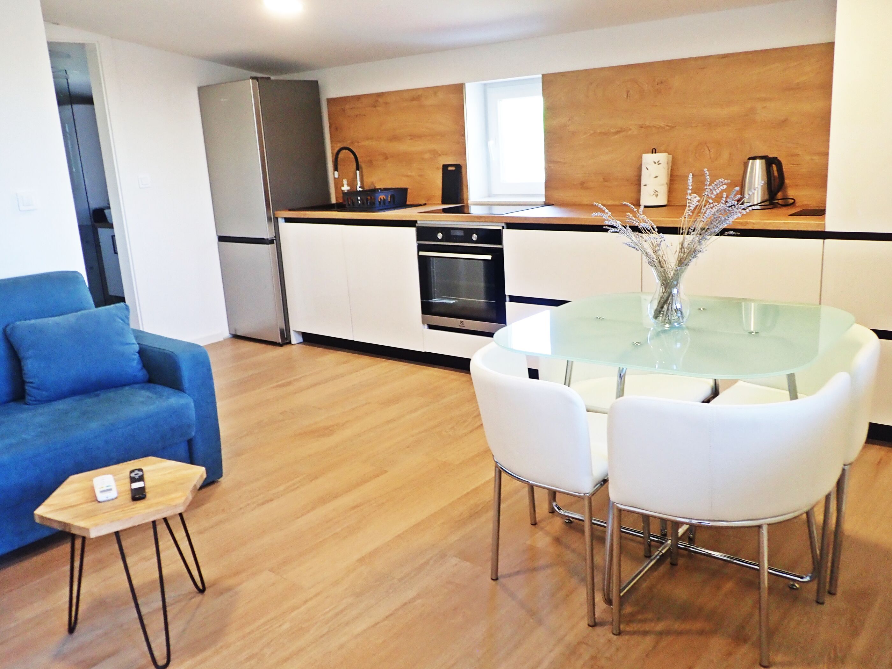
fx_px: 773
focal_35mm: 30
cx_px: 446
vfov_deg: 46.8
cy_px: 334
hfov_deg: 60.0
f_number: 2.3
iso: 160
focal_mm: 5.5
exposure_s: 1/60
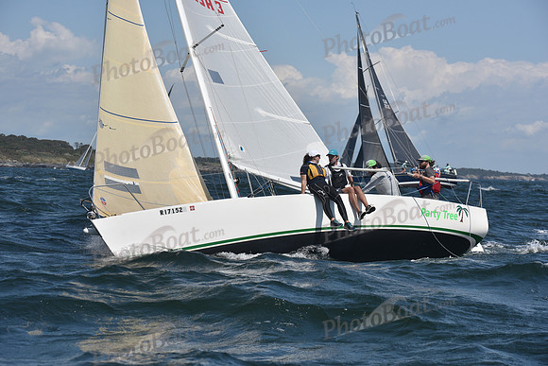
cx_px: 274
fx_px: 1523
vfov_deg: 13.7
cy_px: 183
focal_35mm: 100
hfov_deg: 20.4
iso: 250
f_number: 7.1
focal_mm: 100
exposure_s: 1/1000
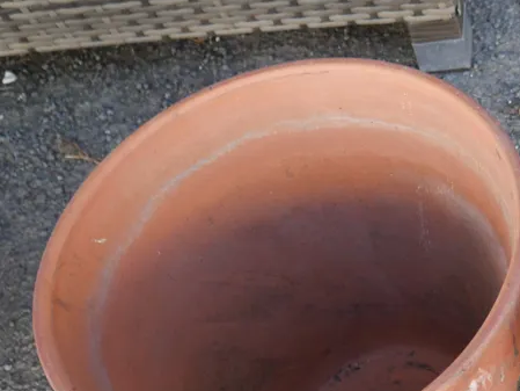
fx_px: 1097
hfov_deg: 24.8
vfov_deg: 19.9
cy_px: 339
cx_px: 574
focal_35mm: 73
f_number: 3.6
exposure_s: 1/100
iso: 200
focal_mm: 16
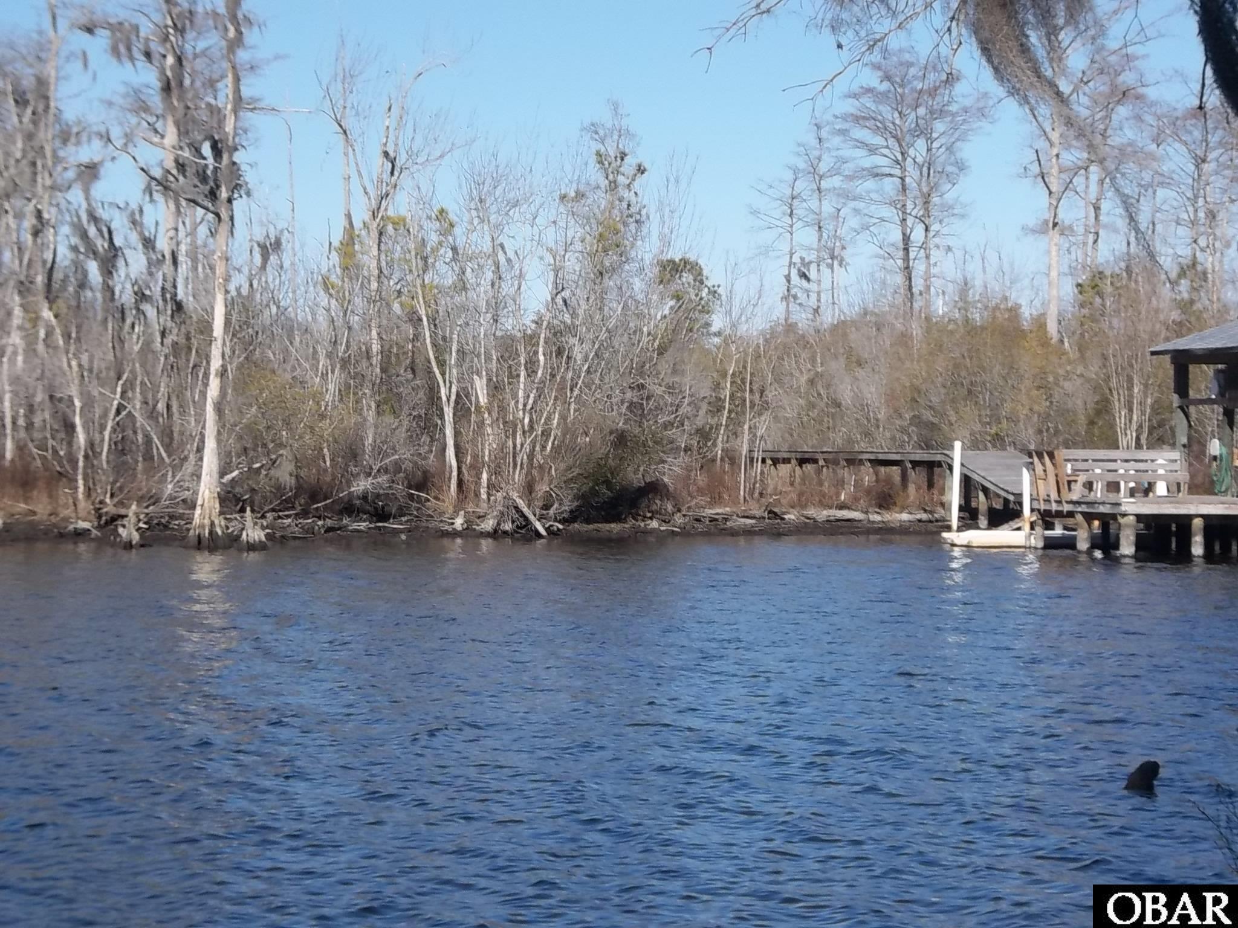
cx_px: 619
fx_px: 3076
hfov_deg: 22.8
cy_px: 464
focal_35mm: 86
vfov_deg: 17.2
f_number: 11
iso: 80
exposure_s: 1/160
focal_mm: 15.4
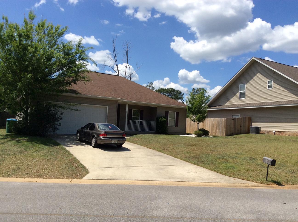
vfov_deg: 44.1
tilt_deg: +3.4
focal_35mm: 32
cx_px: 149
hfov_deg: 56.9
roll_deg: -2.3
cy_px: 111
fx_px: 275
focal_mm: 3.3
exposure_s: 1/2045
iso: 32
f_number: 2.4
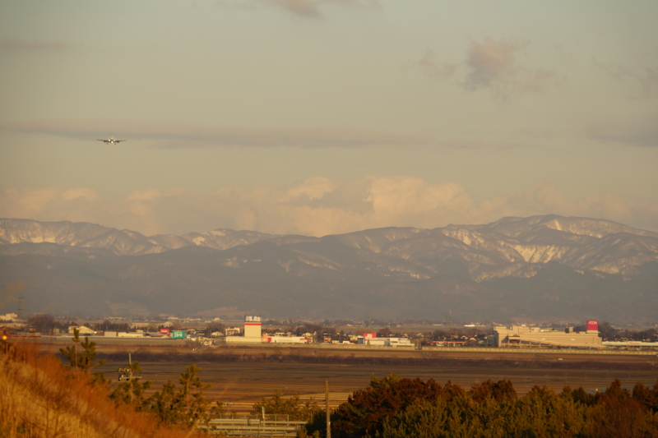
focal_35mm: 187
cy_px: 219
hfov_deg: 11.0
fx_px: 3417
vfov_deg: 7.3
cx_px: 329
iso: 160
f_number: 6.7
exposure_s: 1/500
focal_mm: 125
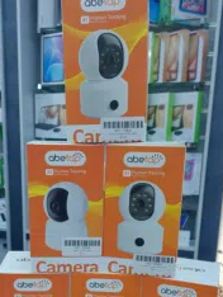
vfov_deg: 44.1
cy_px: 226
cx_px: 101
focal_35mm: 41
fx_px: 352
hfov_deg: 35.2
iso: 50
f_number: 1.8
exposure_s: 1/50
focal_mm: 5.23
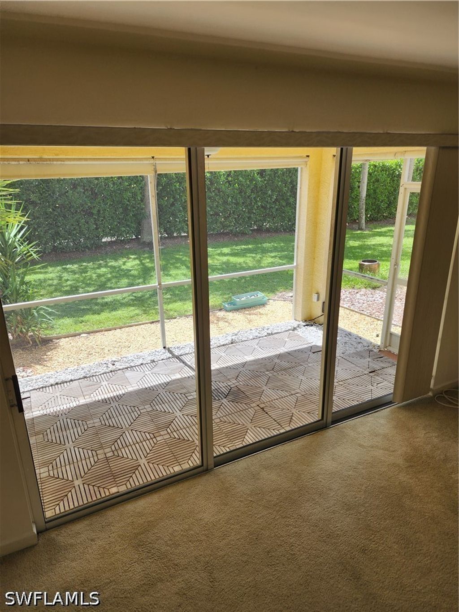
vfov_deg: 73.9
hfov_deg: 58.9
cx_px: 230
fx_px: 407
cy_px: 306
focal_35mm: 23
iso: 12
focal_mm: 6.4
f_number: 1.8
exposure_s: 1/182
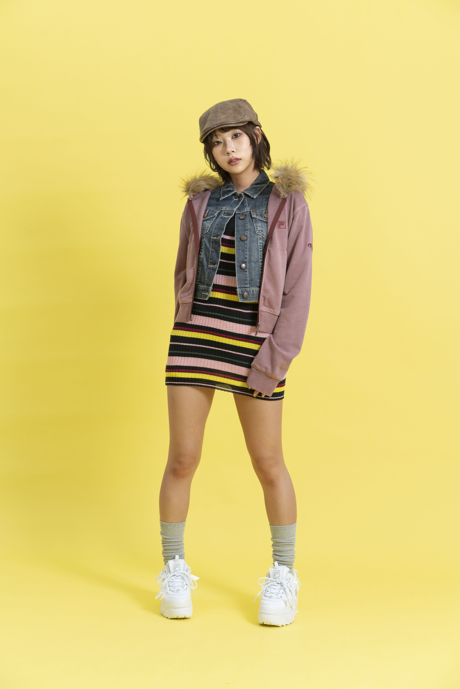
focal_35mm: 55
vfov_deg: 36.2
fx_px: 1054
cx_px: 230
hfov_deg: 24.6
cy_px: 344
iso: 200
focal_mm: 55
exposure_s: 1/125
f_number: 8
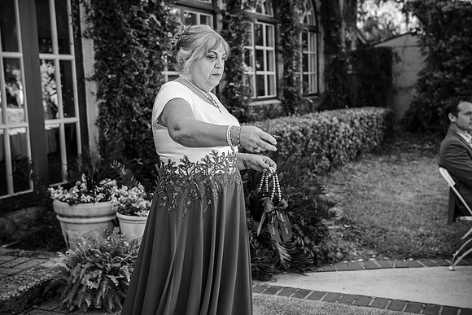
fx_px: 657
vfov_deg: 27.0
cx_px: 236
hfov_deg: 39.5
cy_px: 158
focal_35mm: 50
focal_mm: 50
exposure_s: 1/400
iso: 800
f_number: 4.5
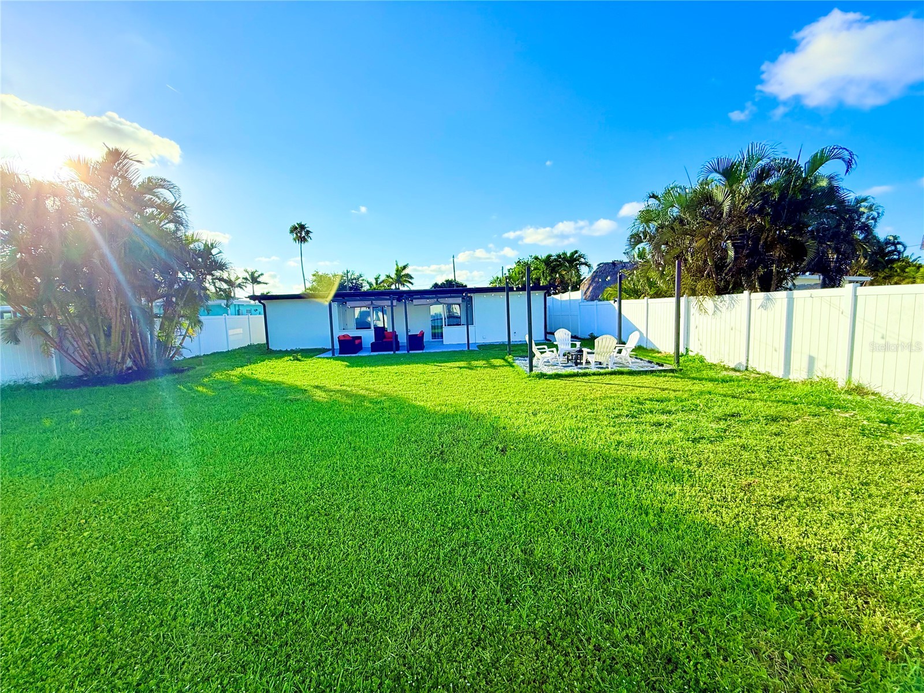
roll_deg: +1.5
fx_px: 374
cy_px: 346
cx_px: 462
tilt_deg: -4.1
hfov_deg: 102.1
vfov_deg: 85.7
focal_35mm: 14
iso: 64
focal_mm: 2.22
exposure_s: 1/2165
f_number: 2.2
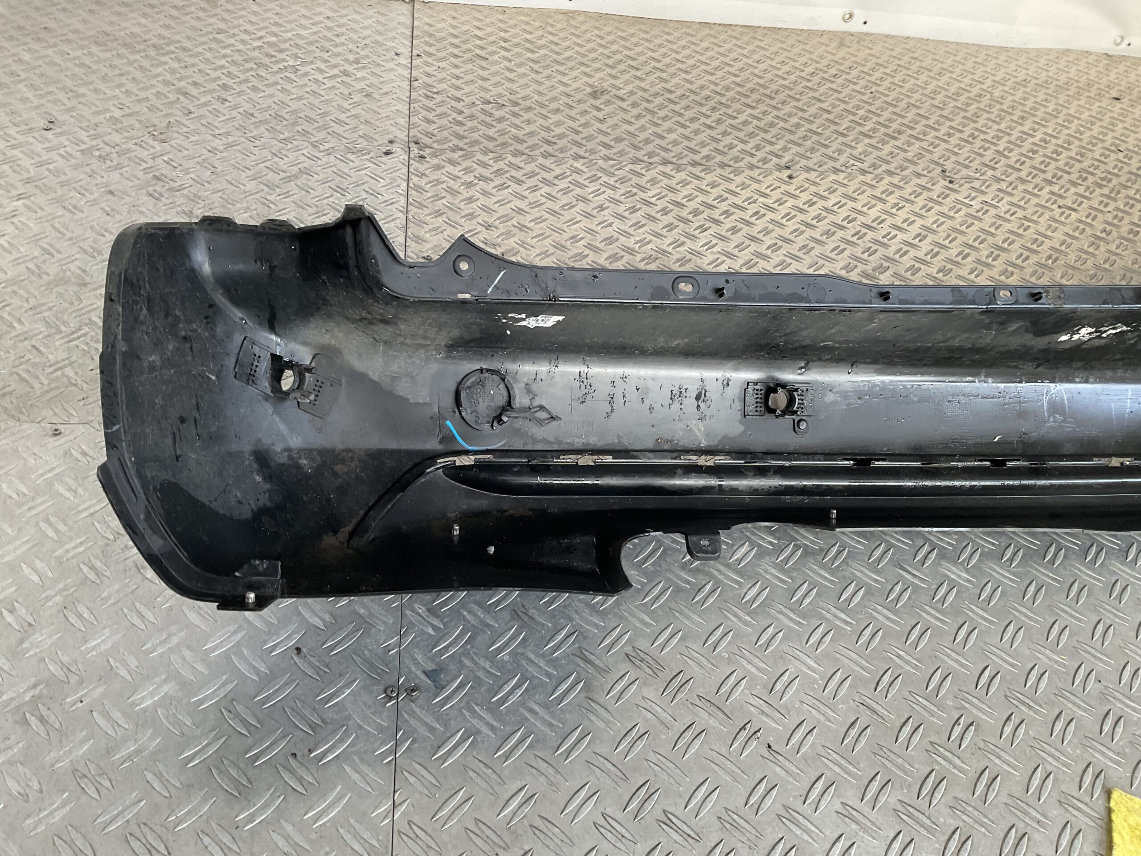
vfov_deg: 48.2
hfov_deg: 61.7
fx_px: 956
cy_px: 428
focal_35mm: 29
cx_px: 570
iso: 64
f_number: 1.8
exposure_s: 1/60
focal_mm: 3
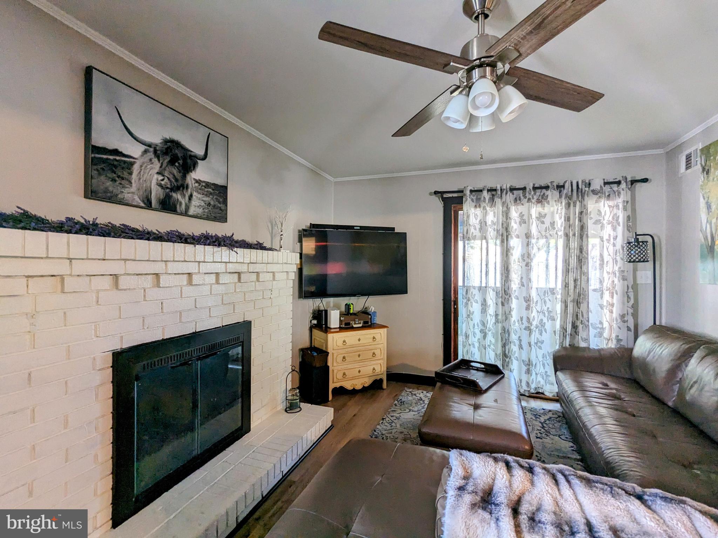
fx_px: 332
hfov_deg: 94.5
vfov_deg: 78.1
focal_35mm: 16
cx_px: 359
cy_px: 269
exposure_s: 1/30
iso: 94
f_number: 2.2
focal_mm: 2.35
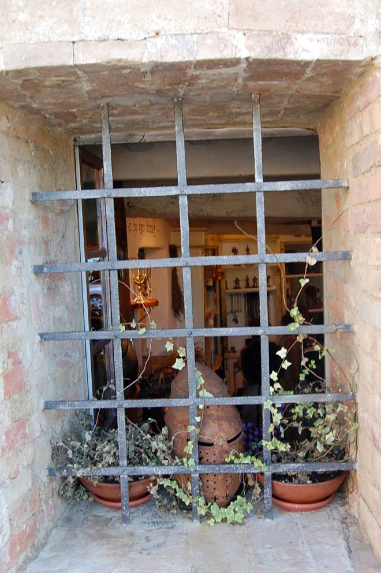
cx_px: 190
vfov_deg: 49.6
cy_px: 286
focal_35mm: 39
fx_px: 620
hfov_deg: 34.2
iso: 400
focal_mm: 26
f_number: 8
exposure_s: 1/40
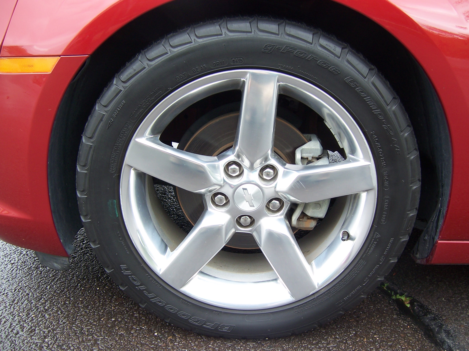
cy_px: 176
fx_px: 447
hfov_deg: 55.4
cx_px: 234
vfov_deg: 42.9
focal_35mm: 33
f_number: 3.4
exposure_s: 1/60
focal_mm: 5.5
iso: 80
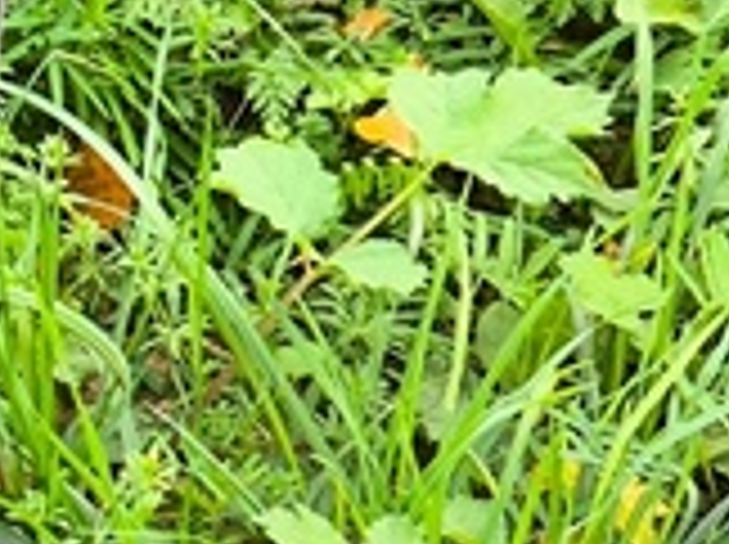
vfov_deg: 6.0
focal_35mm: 247
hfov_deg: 7.6
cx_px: -830
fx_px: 5194
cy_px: 279
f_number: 1.7
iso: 50
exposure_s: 1/123
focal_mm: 4.71
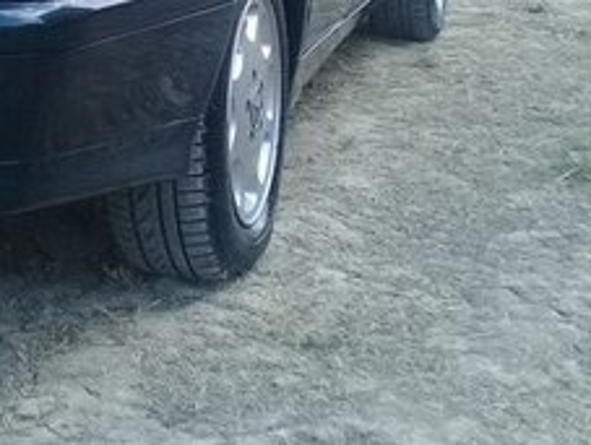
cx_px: -60
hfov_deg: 20.7
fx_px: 1539
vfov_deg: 15.6
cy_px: -147
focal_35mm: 90
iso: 50
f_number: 2.2
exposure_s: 1/397
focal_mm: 3.3
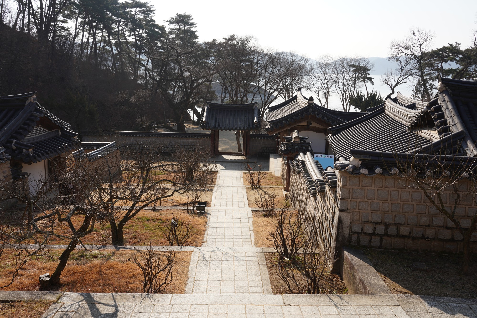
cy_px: 159
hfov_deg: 55.8
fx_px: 451
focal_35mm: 34
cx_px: 238
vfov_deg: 38.9
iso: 160
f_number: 14
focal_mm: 34
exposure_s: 1/100
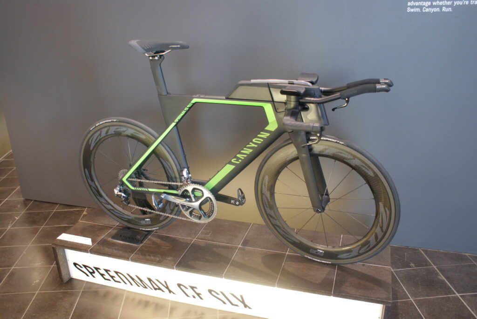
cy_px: 160
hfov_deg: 61.9
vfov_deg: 43.7
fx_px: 398
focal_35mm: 30
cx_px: 238
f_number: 4
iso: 800
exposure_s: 1/30
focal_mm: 20
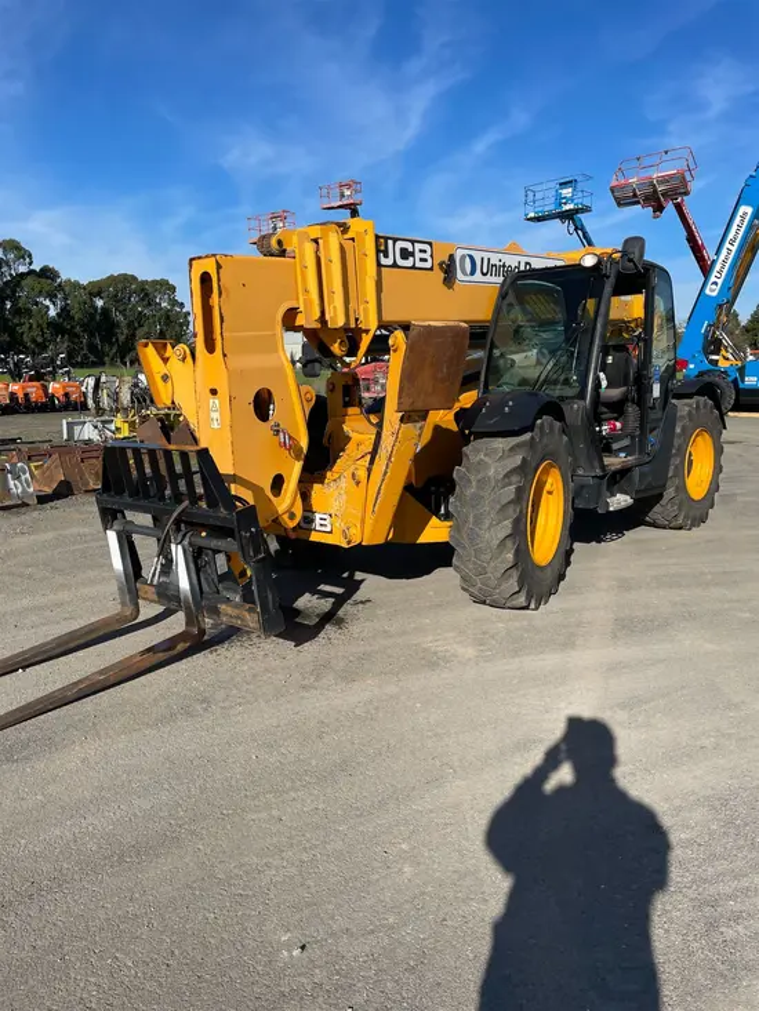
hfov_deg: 53.1
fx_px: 760
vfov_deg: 67.3
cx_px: 380
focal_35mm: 26
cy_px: 506
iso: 32
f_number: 1.6
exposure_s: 1/4292
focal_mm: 4.2
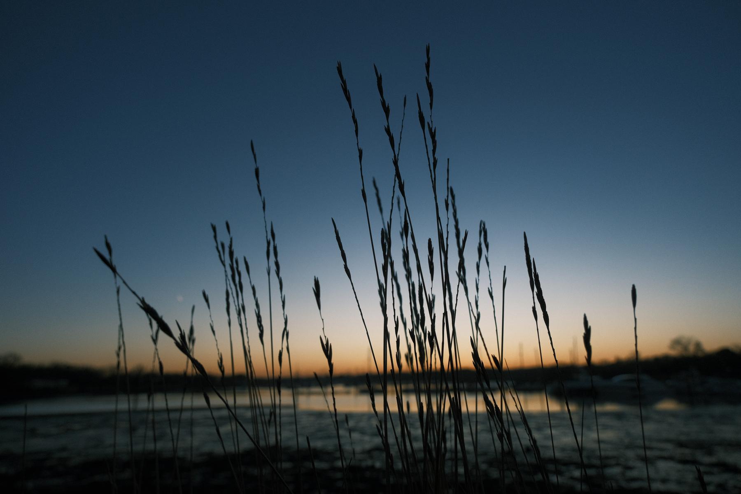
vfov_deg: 53.1
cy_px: 247
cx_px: 370
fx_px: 494
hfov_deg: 73.7
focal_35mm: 24
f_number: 4
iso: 640
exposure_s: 1/850
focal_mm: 16
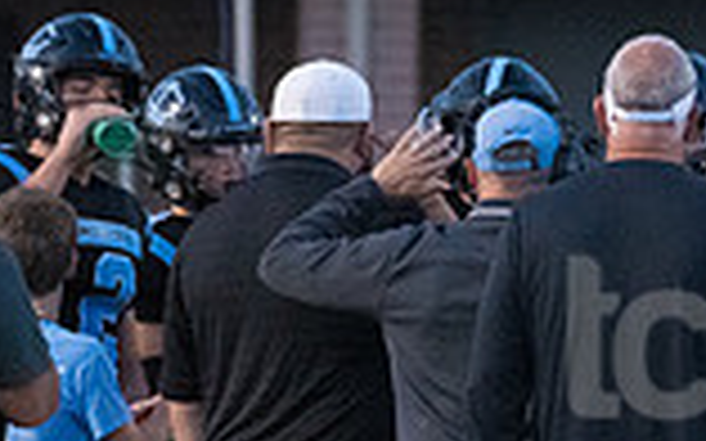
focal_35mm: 1019
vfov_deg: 1.3
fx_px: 19599
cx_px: 706
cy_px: 416
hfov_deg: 2.1
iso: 6400
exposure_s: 1/2000
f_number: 5.6
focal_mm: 270
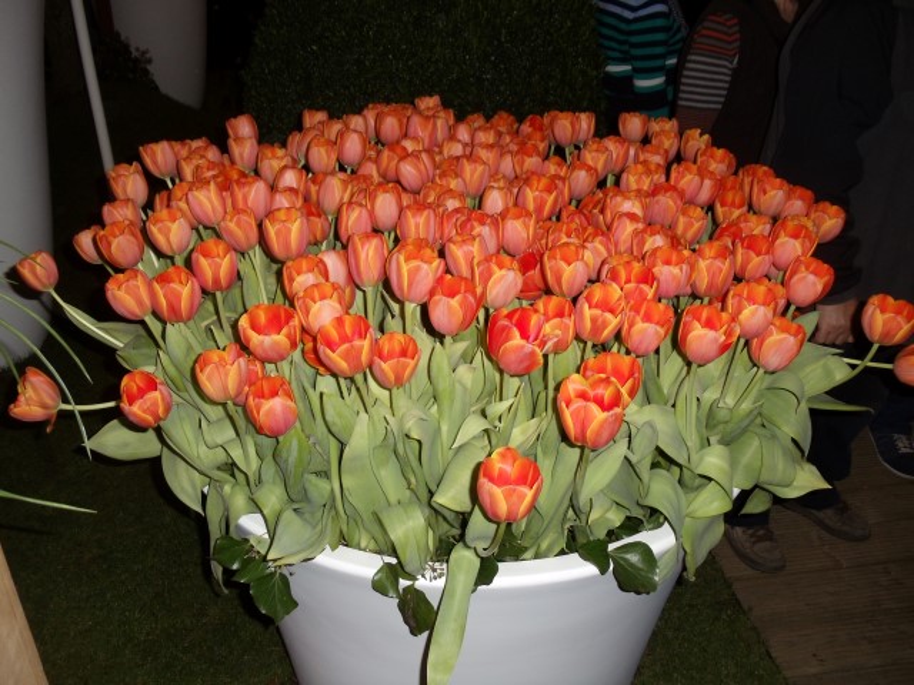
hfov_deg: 42.9
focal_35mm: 44
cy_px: 342
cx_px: 457
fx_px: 1162
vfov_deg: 32.9
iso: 100
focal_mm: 6
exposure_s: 1/30
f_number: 3.5
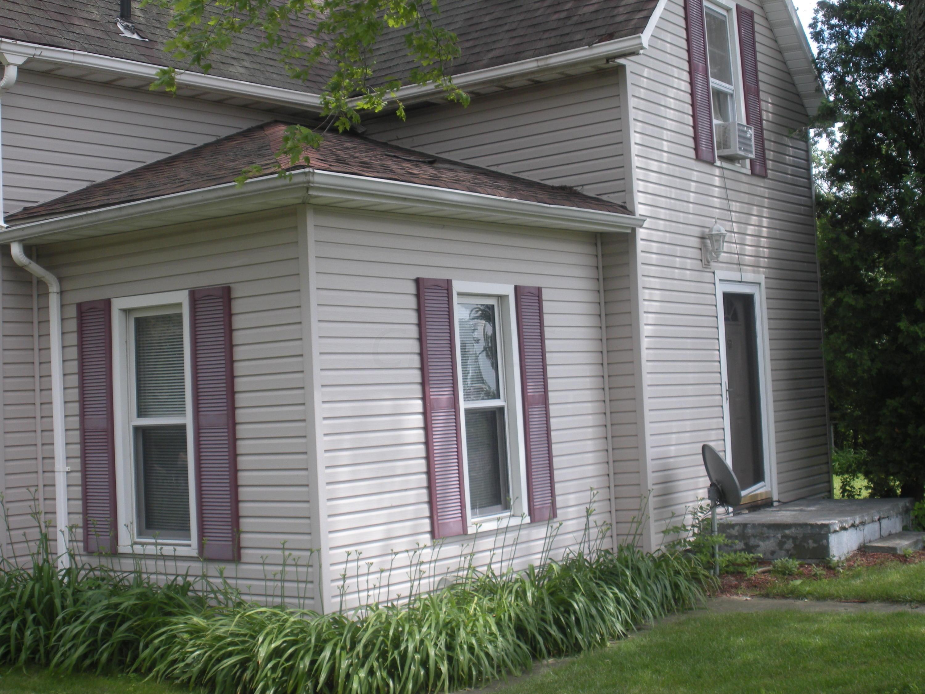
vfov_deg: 28.0
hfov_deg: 36.8
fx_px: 1390
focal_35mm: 52
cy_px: 347
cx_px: 462
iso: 64
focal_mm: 9.1
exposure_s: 1/139
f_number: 4.4
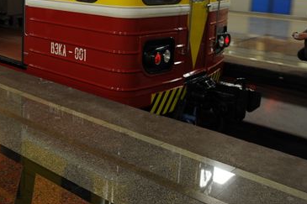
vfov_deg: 28.4
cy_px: 31
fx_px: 392
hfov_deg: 41.6
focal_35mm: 46
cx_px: 80
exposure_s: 1/40
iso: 320
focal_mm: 24
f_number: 2.2
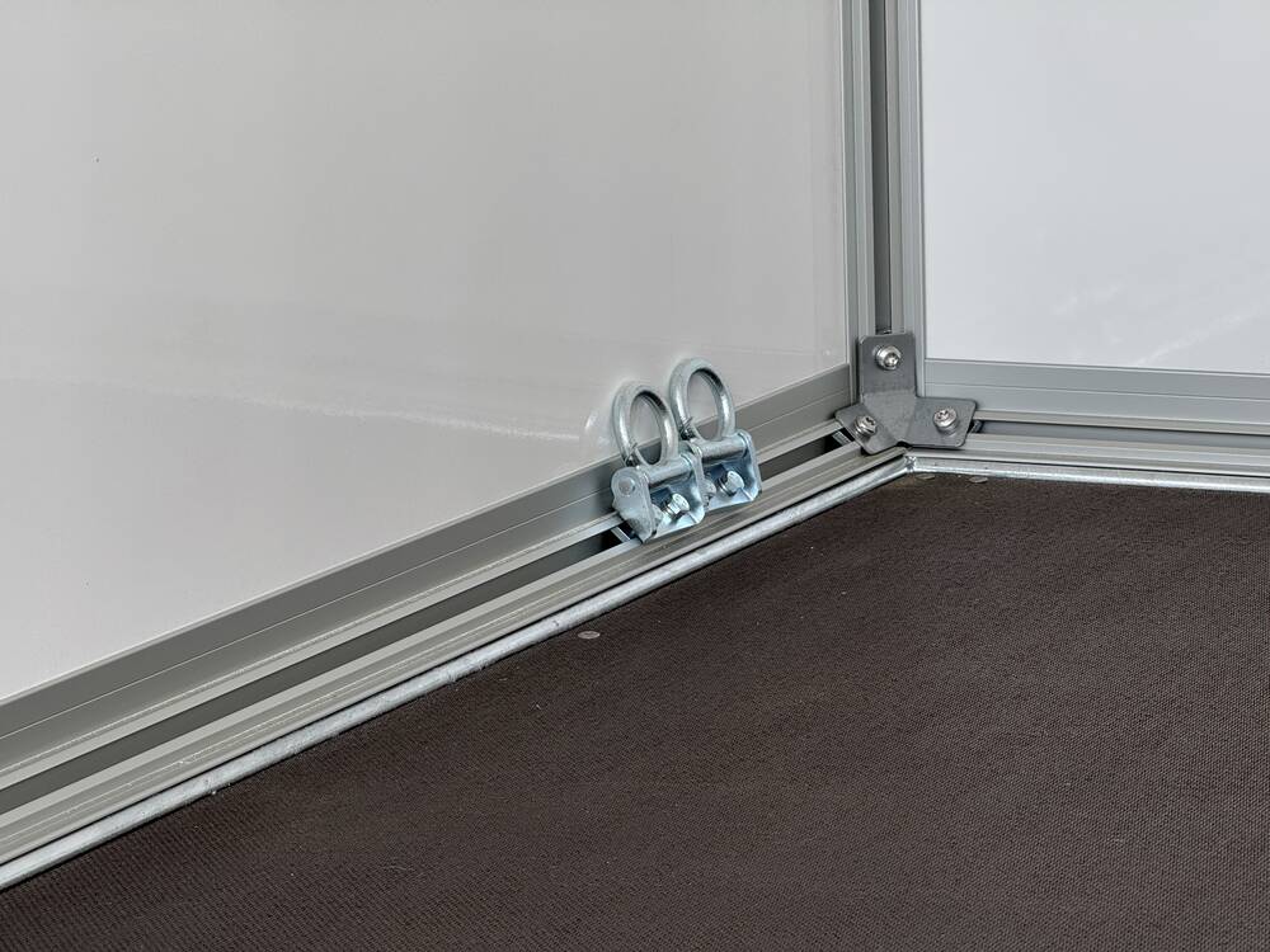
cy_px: 476
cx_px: 635
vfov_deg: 12.3
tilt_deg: -9.8
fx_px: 4403
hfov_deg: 16.4
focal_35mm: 120
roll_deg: +3.3
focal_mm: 15.66
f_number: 2.8
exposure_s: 1/393
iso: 50
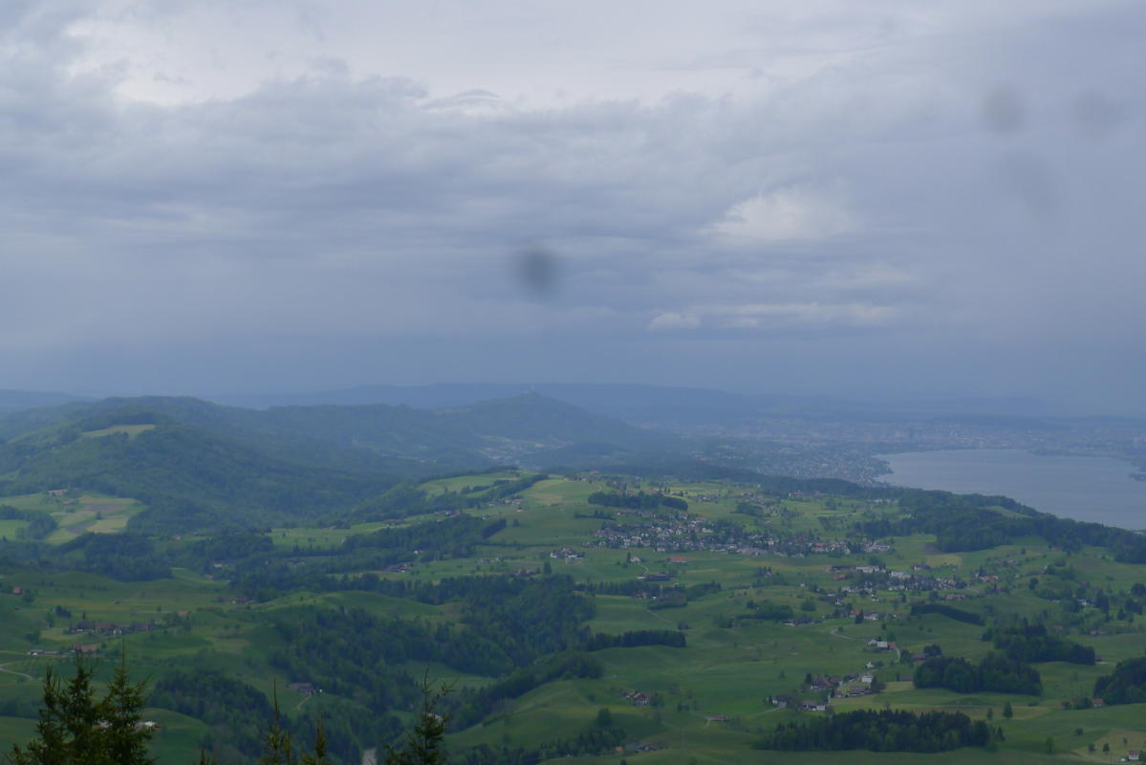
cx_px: 573
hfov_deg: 22.6
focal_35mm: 90
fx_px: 2866
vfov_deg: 15.2
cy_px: 382
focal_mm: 16
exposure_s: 1/800
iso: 80
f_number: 4
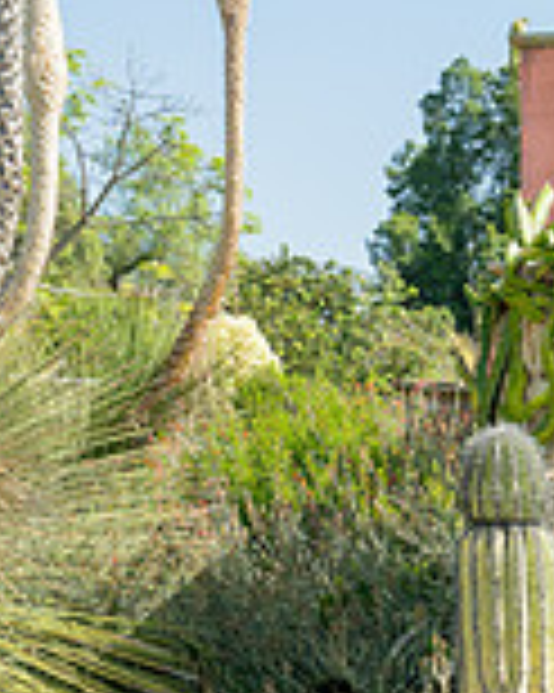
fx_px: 1887
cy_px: 673
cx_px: 1275
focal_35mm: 92
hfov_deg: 13.1
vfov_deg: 20.2
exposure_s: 1/200
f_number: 10
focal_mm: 26
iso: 200
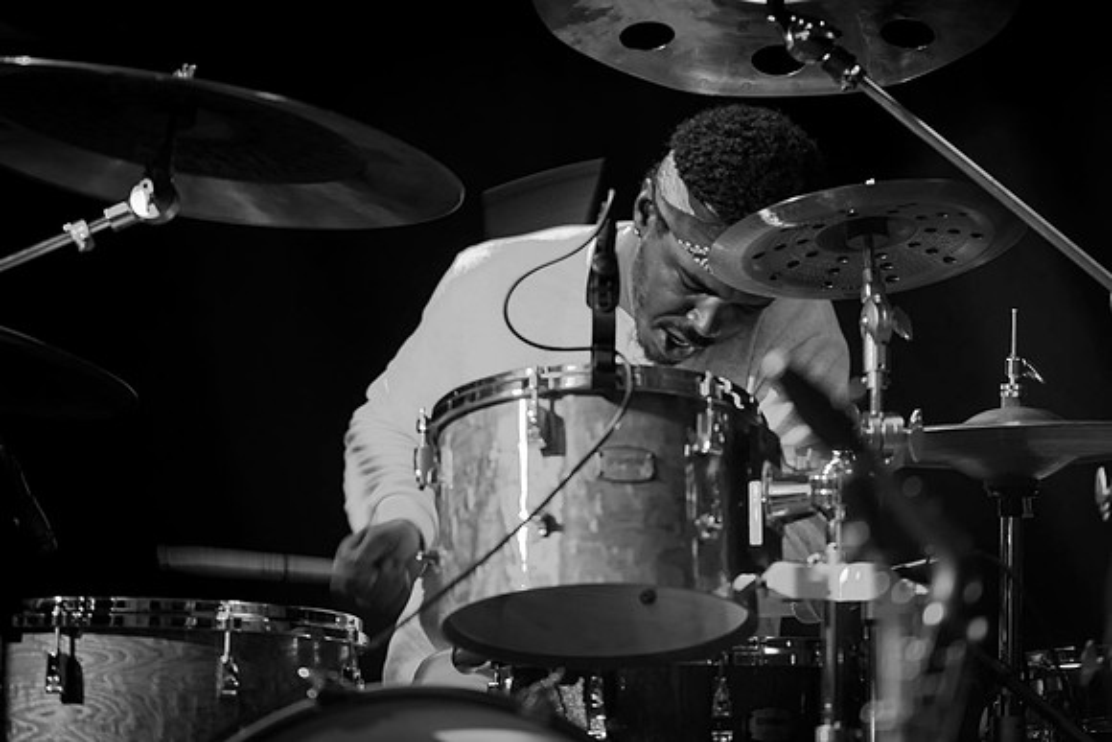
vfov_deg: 5.9
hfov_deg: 8.8
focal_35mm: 234
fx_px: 7243
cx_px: 509
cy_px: 308
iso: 1600
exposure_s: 1/80
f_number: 2.8
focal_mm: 200
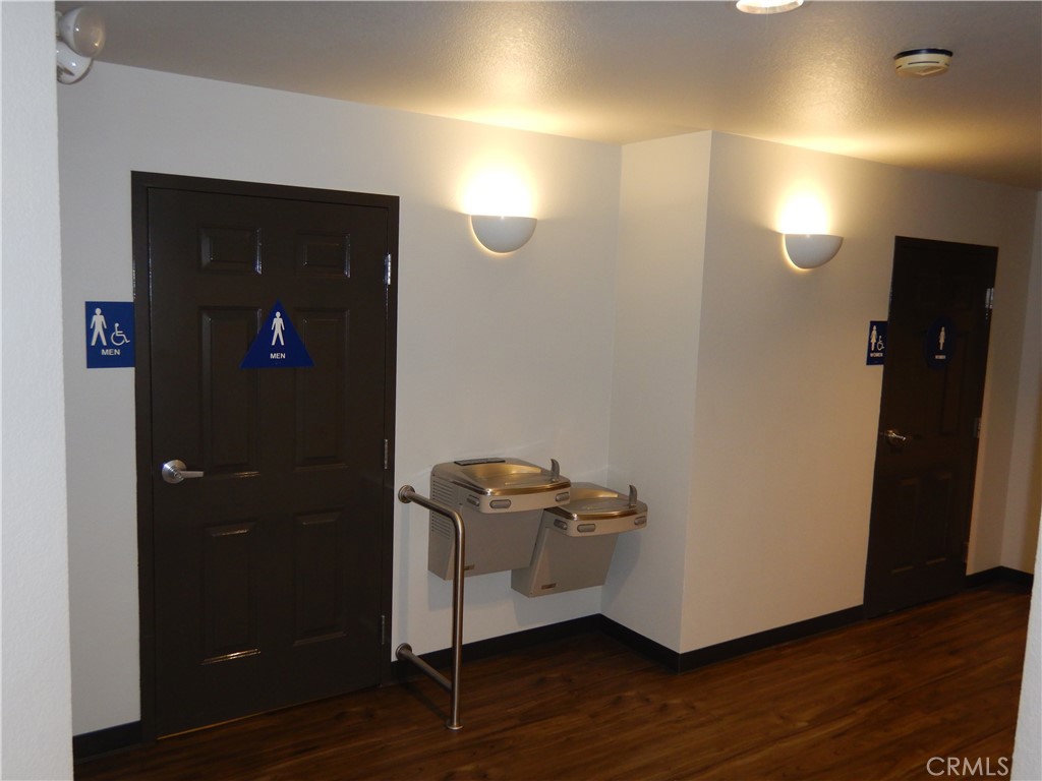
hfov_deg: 61.7
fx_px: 873
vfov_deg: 48.2
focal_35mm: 29
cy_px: 390
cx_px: 521
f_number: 2.8
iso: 200
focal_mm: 5.1
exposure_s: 1/30
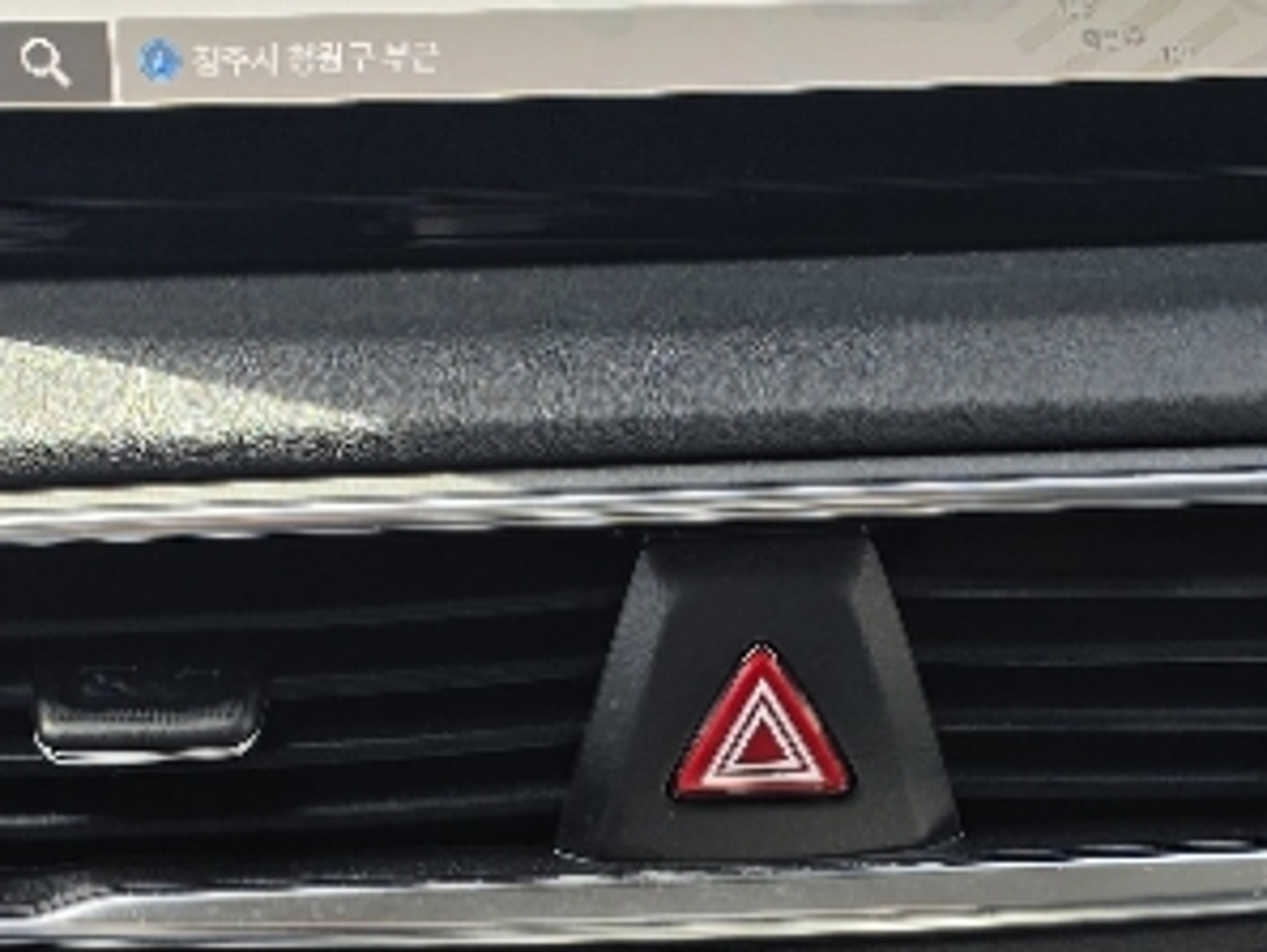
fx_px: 3625
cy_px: 858
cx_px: 606
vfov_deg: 14.8
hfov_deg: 19.8
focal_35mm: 99
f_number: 1.4
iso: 25
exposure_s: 1/180
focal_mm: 6.5
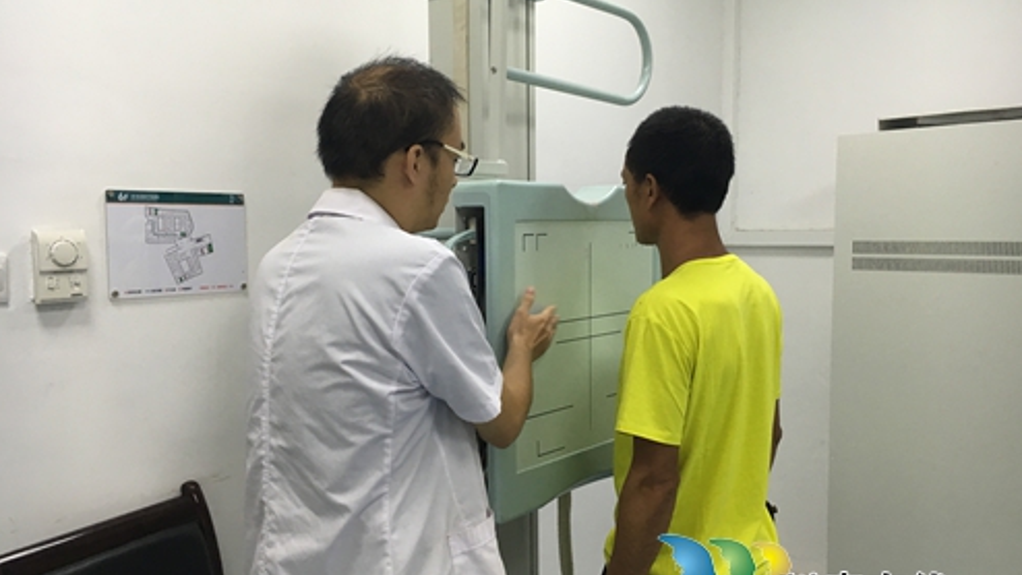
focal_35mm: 32
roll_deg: +0.4
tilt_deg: -7.4
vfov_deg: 36.7
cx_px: 511
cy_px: 293
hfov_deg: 61.0
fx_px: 867
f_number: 2.2
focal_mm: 4.15
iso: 100
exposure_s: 1/33
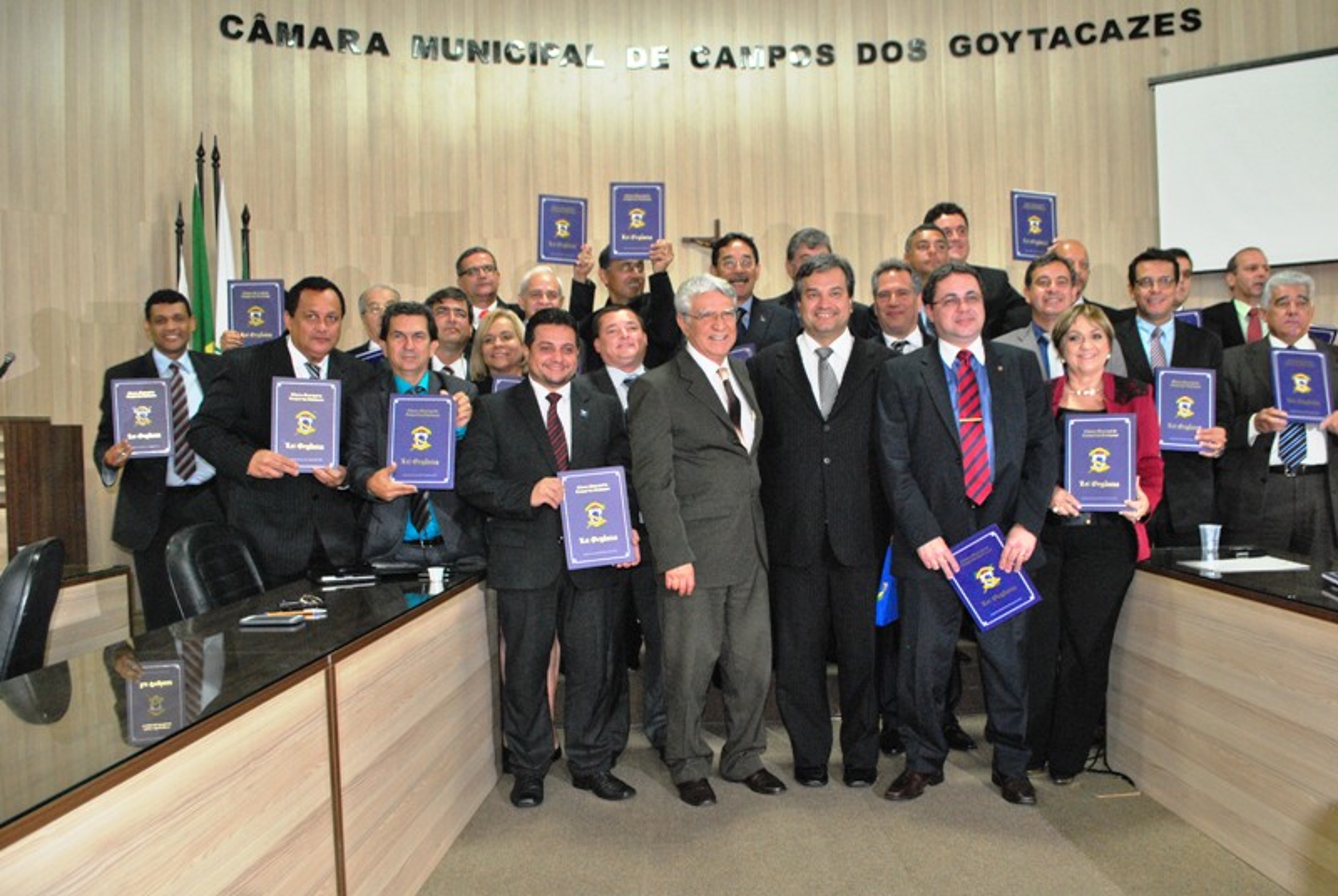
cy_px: 448
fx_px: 1117
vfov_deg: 43.7
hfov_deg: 61.9
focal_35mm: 30
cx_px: 669
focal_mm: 20
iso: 800
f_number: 6.3
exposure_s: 1/6
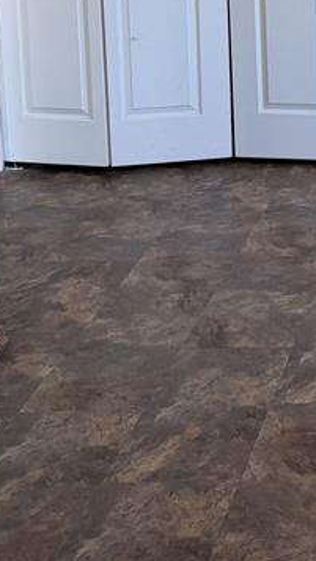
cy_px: -36
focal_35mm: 75
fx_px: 1116
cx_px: 557
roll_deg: +1.1
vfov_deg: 26.3
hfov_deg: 14.3
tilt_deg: -8.2
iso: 100
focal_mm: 6.76
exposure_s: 1/192
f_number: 1.78
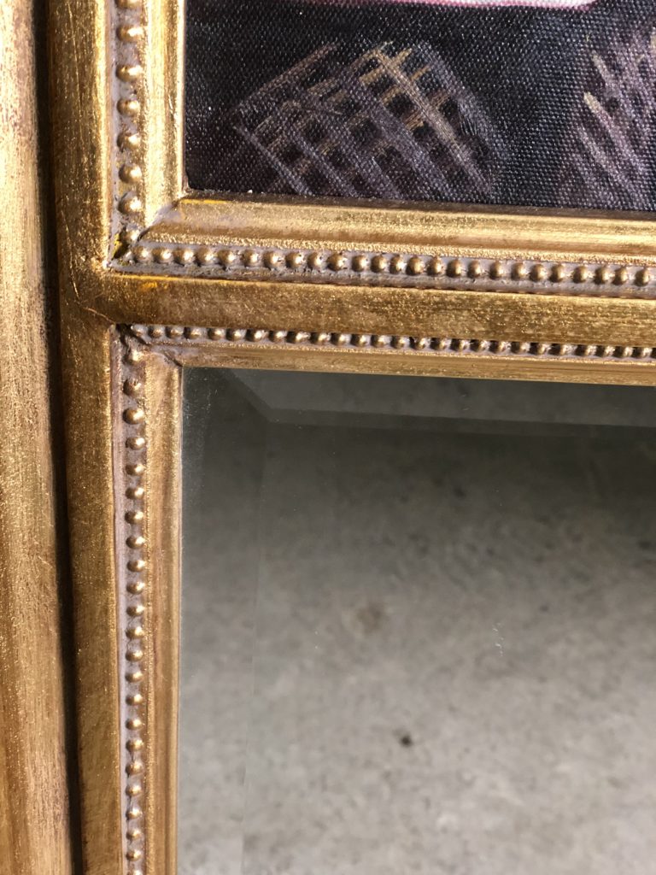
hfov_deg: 28.0
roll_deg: -3.5
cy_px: 438
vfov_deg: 36.8
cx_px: 328
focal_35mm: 52
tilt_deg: -33.5
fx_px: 1314
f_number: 2.4
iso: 160
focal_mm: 6
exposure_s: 1/13
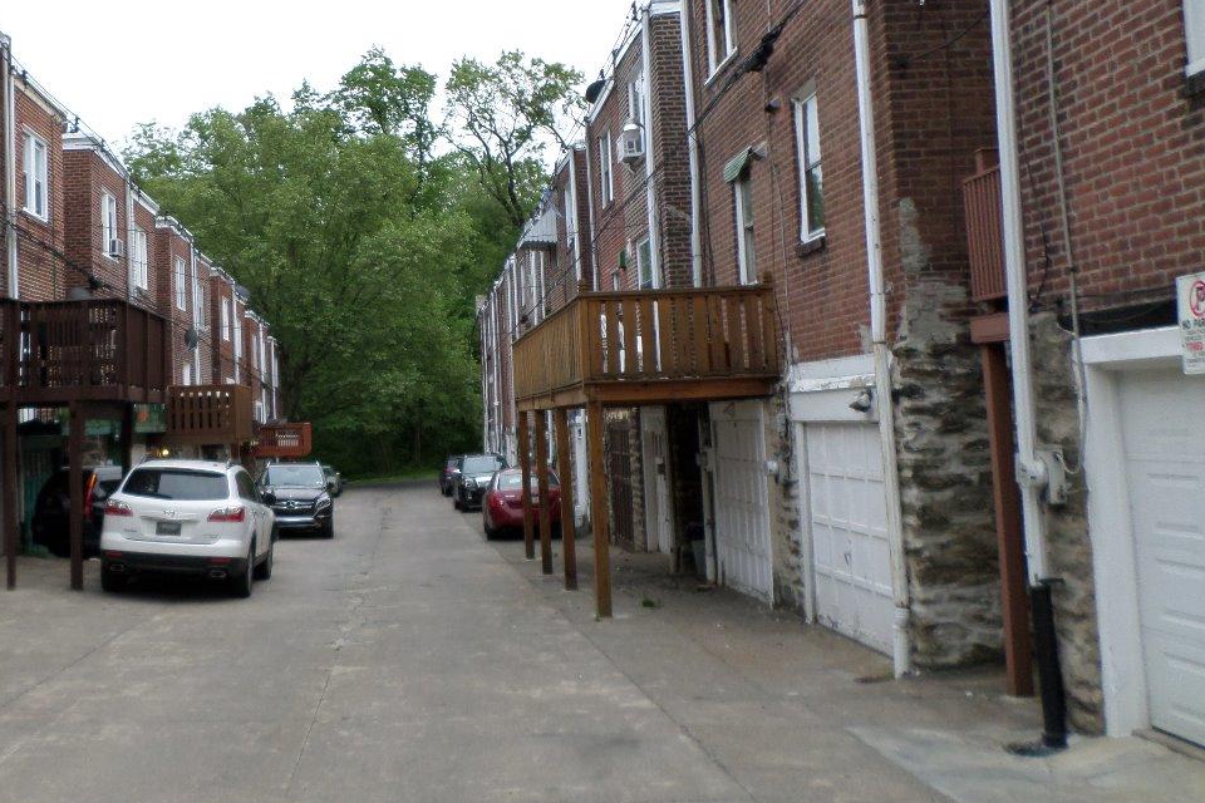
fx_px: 1305
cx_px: 323
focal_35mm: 39
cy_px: 307
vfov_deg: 34.1
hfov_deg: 47.9
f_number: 2.5
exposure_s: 1/250
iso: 80
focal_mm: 4.5
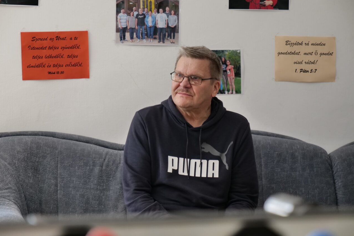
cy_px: 121
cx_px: 177
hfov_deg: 16.3
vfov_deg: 10.9
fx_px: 1239
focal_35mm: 126
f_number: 4
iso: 500
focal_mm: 60
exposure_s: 1/80
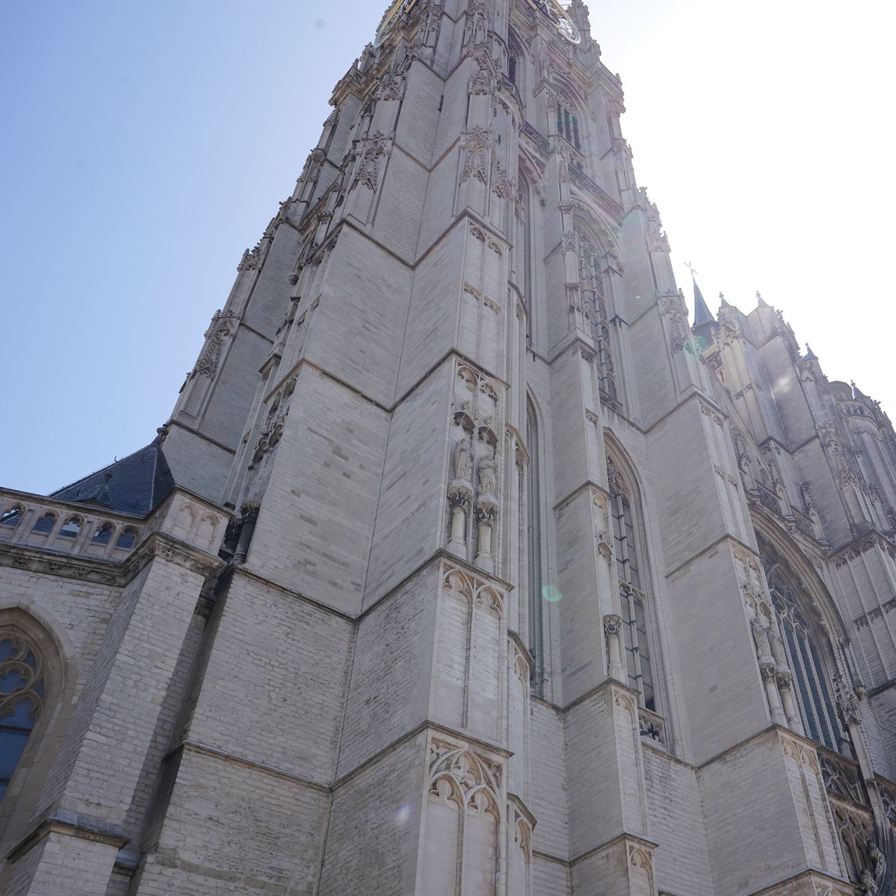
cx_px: 622
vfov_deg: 52.5
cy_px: 450
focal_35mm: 31
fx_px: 908
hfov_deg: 51.2
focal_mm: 24
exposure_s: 1/100
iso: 100
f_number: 11
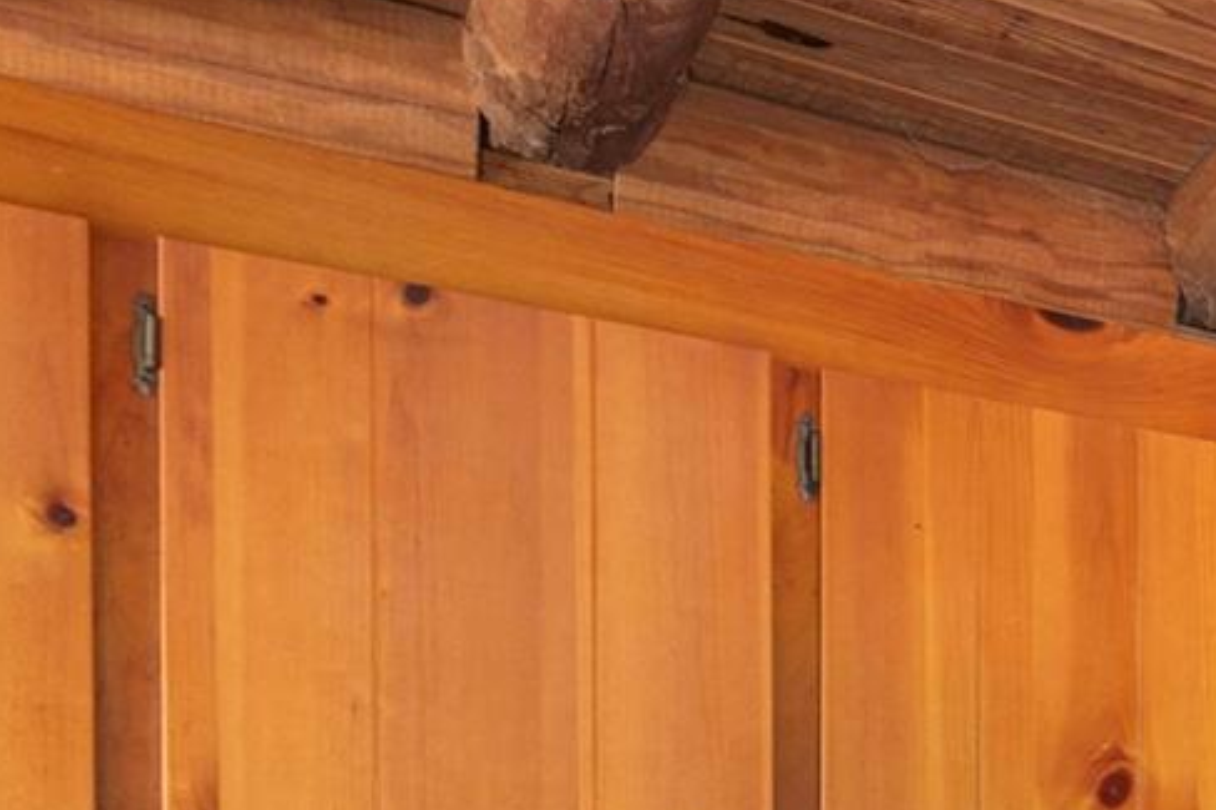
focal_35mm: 63
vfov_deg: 19.3
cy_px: 1146
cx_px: 2220
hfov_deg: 21.0
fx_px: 2127
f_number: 7.1
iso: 320
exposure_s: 1/160
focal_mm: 15
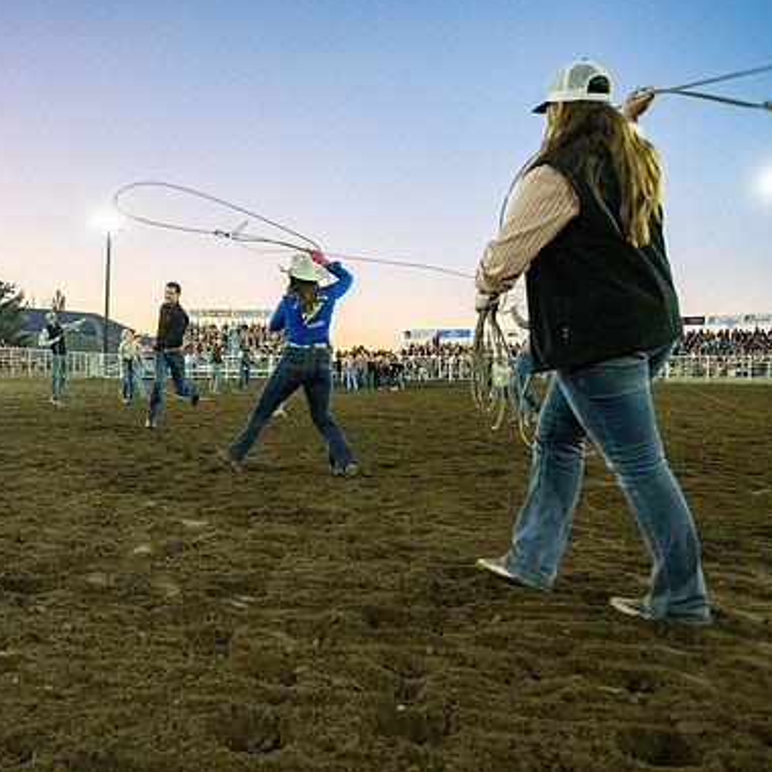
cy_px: 381
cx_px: 187
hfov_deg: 45.5
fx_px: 883
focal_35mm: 35
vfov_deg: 47.2
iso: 3200
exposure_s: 1/320
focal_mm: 27
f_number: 4
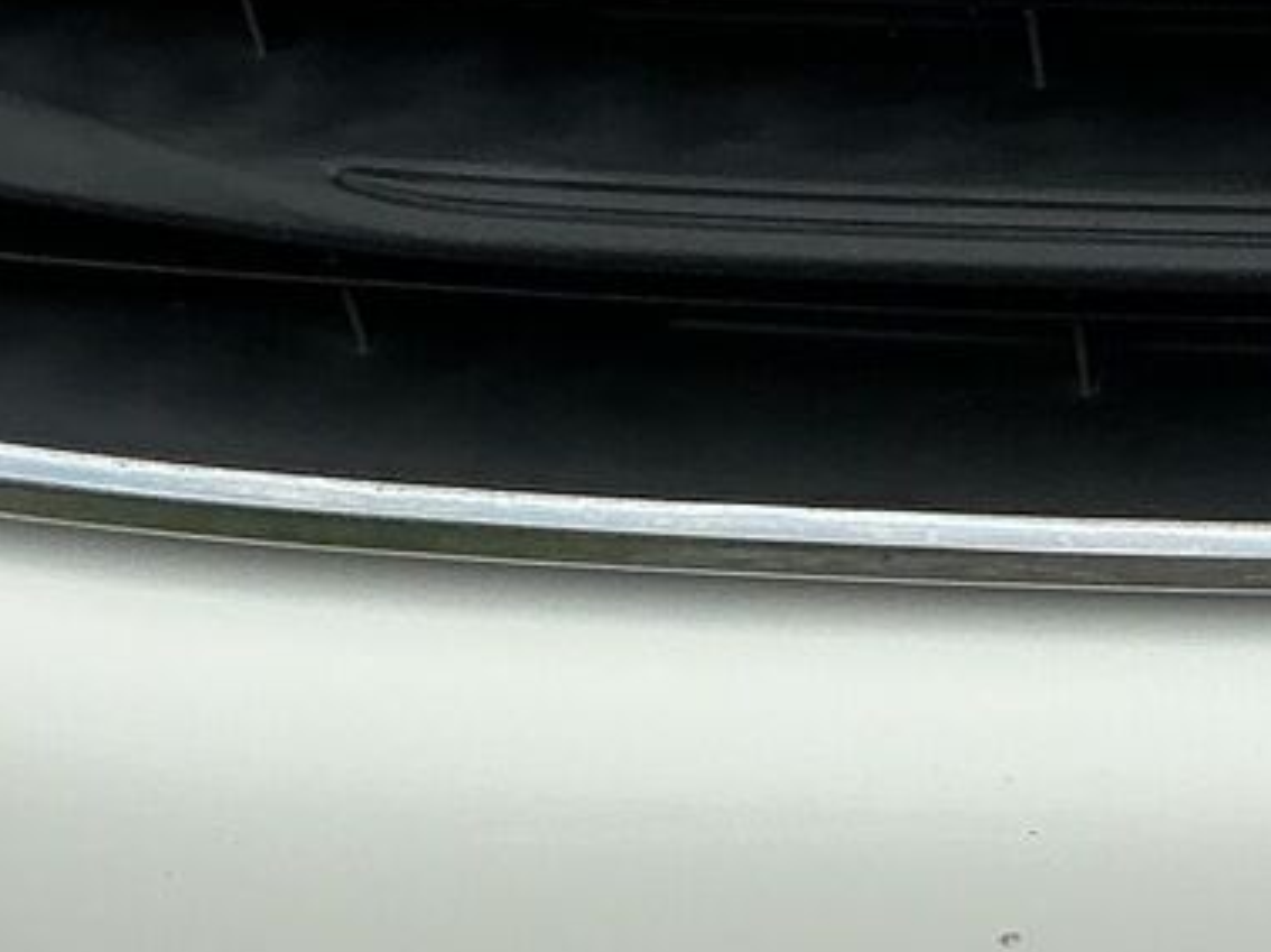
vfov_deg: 11.3
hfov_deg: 14.1
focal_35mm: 131
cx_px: 1898
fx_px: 4807
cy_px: 548
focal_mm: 3
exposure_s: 1/739
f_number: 1.8
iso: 25
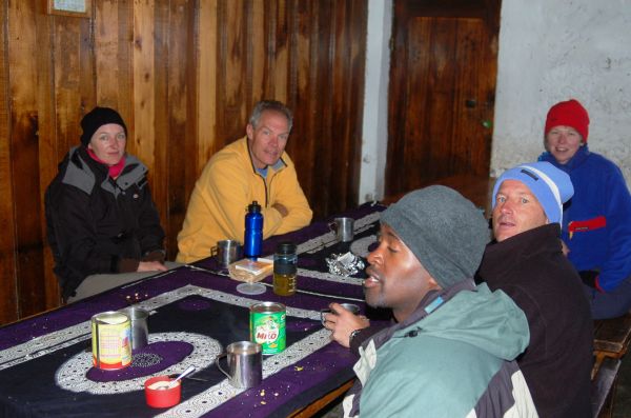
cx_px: 316
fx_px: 734
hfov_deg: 46.5
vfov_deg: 31.7
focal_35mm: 42
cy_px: 209
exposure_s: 1/60
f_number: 3.3
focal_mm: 28
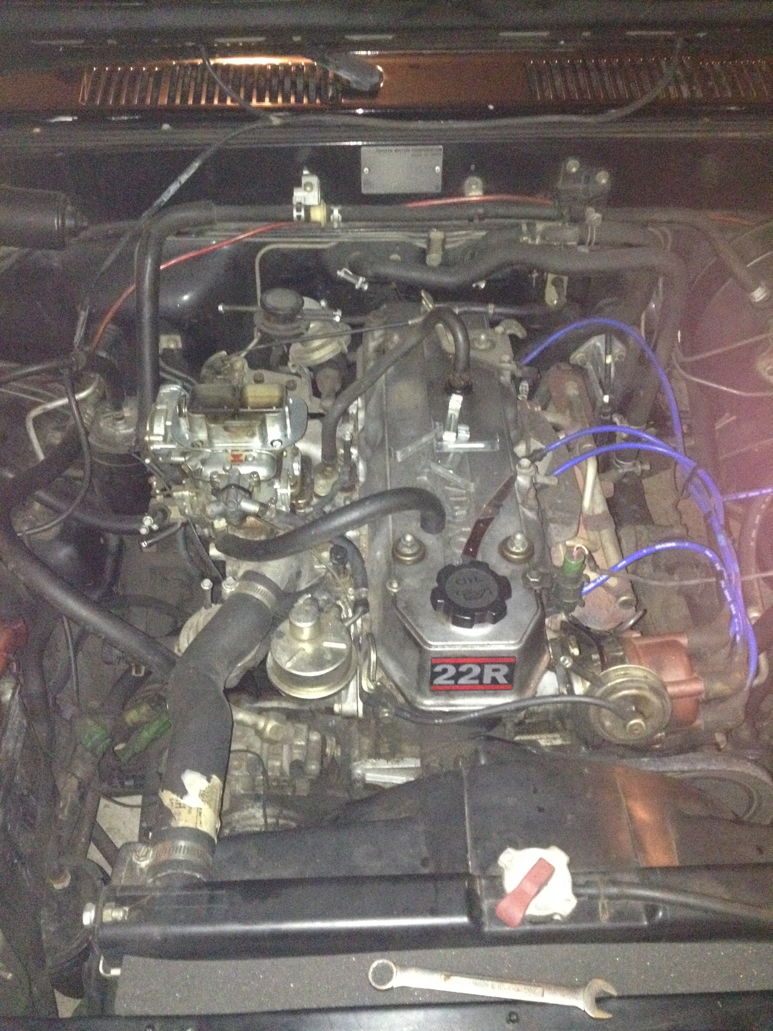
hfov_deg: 40.7
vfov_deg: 52.6
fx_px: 1042
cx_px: 386
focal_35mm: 35
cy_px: 516
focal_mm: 4.28
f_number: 2.4
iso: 640
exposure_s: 1/16
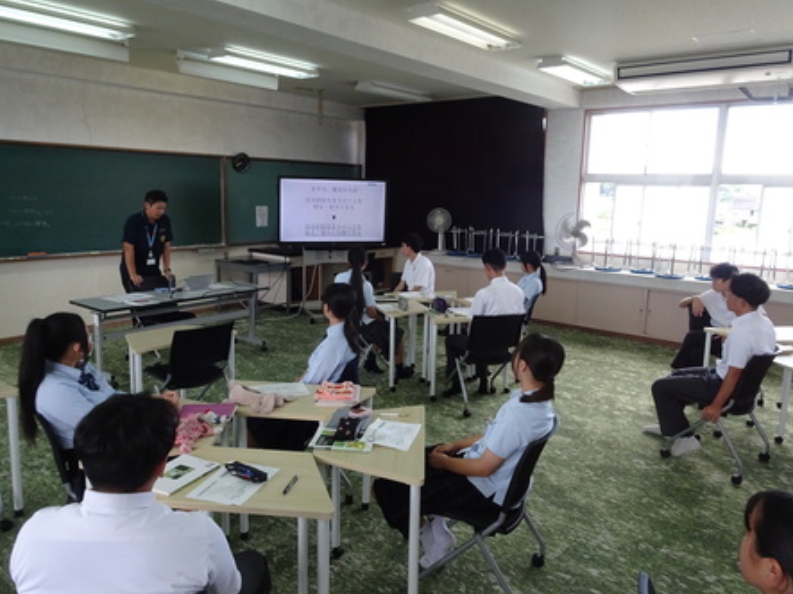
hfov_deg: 67.3
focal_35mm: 26
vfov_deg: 53.0
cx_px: 385
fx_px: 595
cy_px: 295
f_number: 3.5
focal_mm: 4.1
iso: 500
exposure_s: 1/250
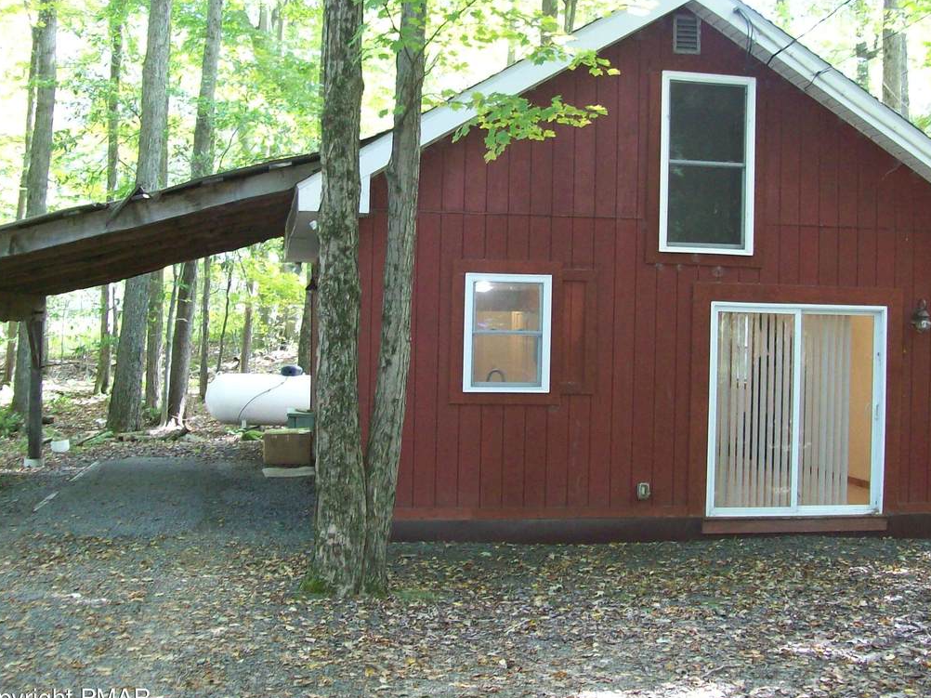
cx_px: 478
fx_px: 1237
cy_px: 293
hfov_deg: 41.2
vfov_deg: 31.4
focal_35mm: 46
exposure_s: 1/24.2
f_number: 2.7
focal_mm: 6
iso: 160
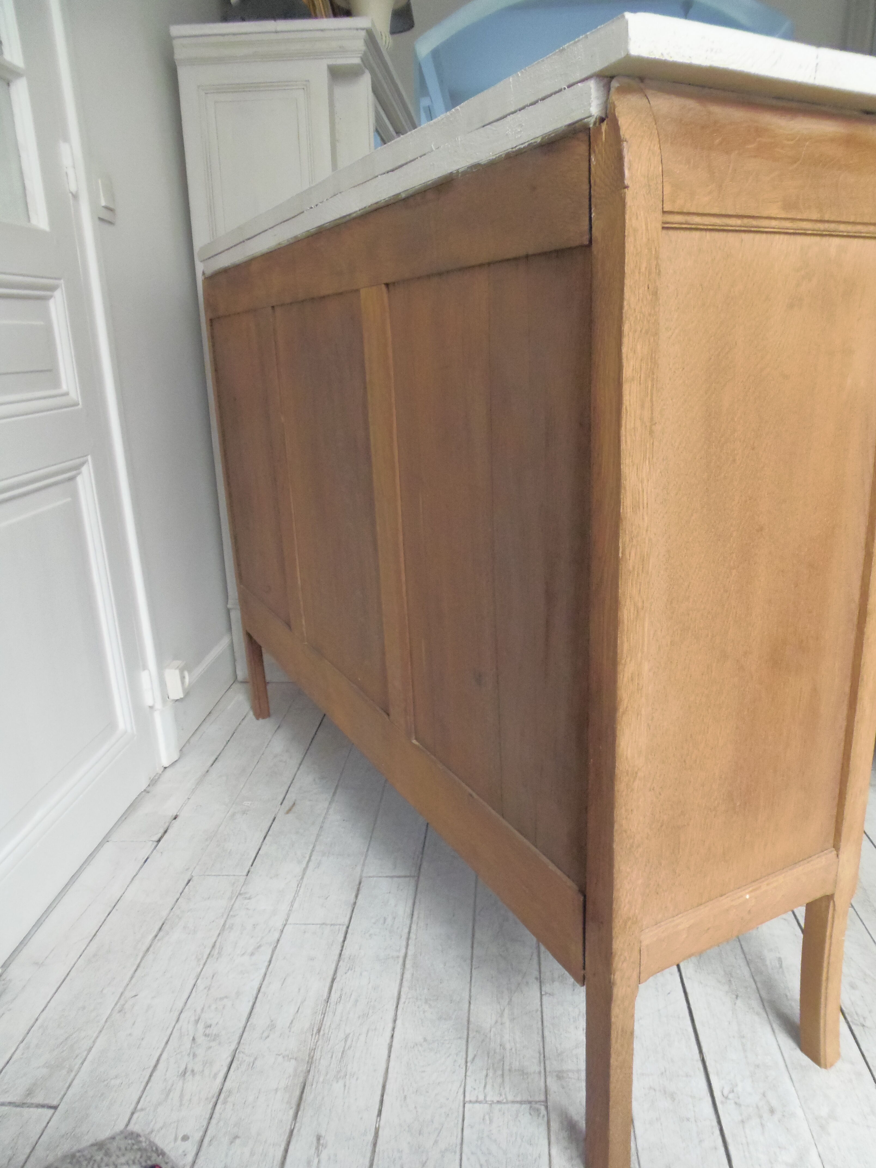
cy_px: 584
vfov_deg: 71.6
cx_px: 438
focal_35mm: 24
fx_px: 810
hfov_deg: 56.8
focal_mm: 4.3
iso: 400
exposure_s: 1/30
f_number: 2.9
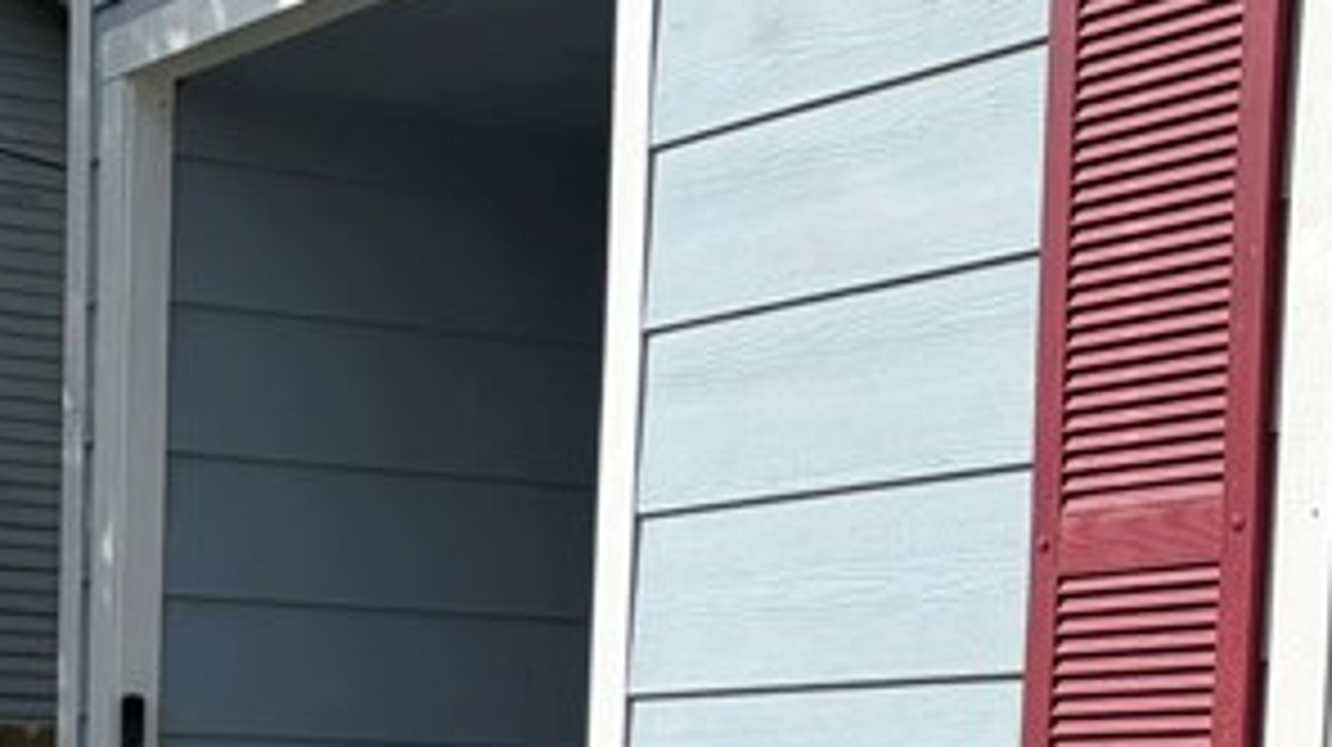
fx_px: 3459
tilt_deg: -5.5
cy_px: 1206
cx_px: 94
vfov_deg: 11.7
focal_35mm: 98
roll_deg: -0.2
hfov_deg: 21.3
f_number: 1.6
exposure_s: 1/5348
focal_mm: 5.96
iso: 64
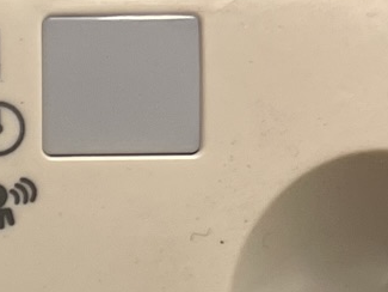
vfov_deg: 8.7
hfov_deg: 10.6
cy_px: 533
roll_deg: +0.5
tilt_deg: -40.1
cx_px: -492
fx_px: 1839
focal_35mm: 164
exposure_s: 1/100
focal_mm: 5.7
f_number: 1.5
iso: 80
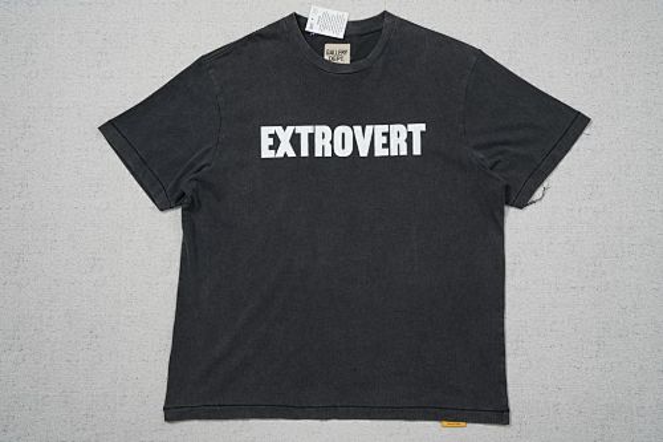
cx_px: 332
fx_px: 644
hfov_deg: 54.5
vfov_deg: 37.8
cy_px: 221
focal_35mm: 35
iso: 1600
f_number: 10
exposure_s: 1/100
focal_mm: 35
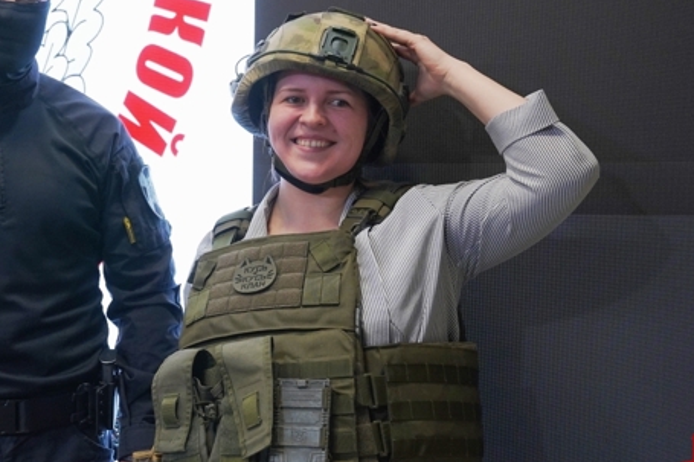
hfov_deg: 32.4
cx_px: 194
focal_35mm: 61
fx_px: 1175
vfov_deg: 22.2
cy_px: 232
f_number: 4
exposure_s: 1/160
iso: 1600
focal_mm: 37
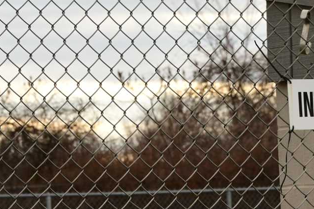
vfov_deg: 2.3
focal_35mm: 594
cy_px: 259
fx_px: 5182
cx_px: 484
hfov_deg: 3.5
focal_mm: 122
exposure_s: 1/500
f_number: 11
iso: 1250
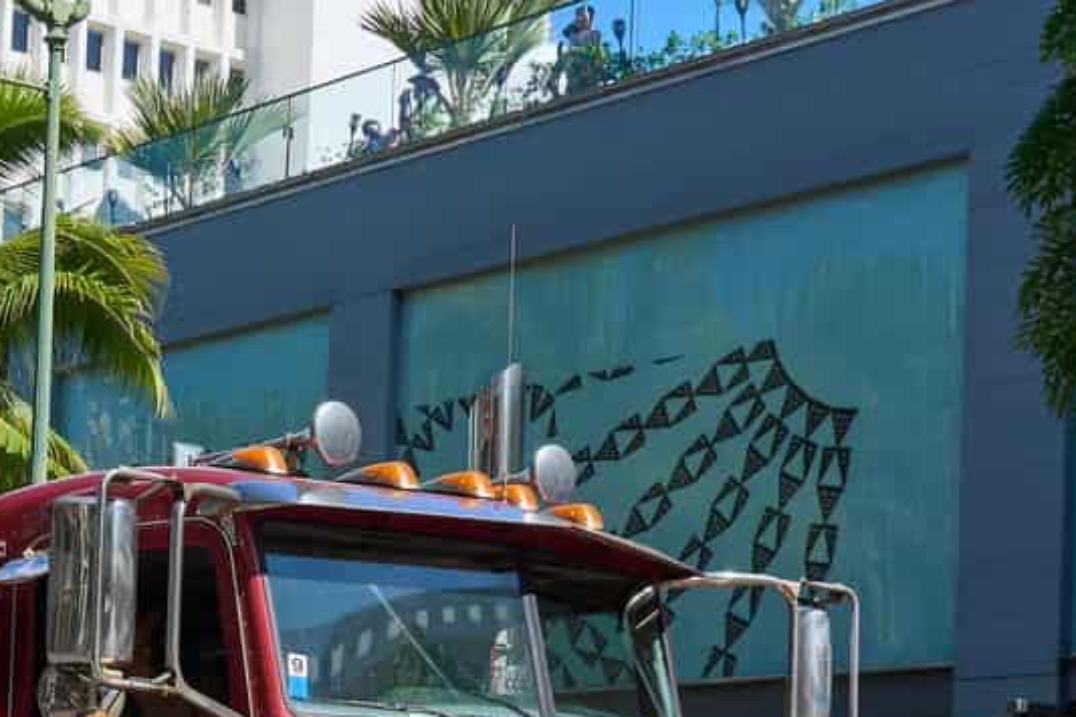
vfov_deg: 12.5
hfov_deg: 18.5
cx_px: -42
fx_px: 3193
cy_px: 827
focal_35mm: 107
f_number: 8
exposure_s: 1/1000
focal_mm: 28.5
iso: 400
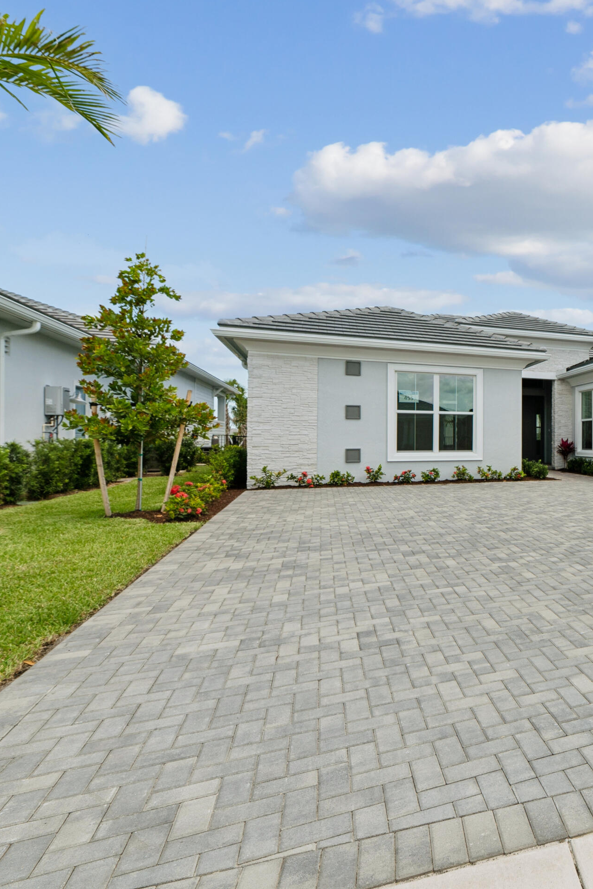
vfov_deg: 78.6
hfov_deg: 46.2
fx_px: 543
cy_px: 430
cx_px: 615
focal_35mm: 22
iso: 100
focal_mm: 14
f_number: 9
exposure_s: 1/200
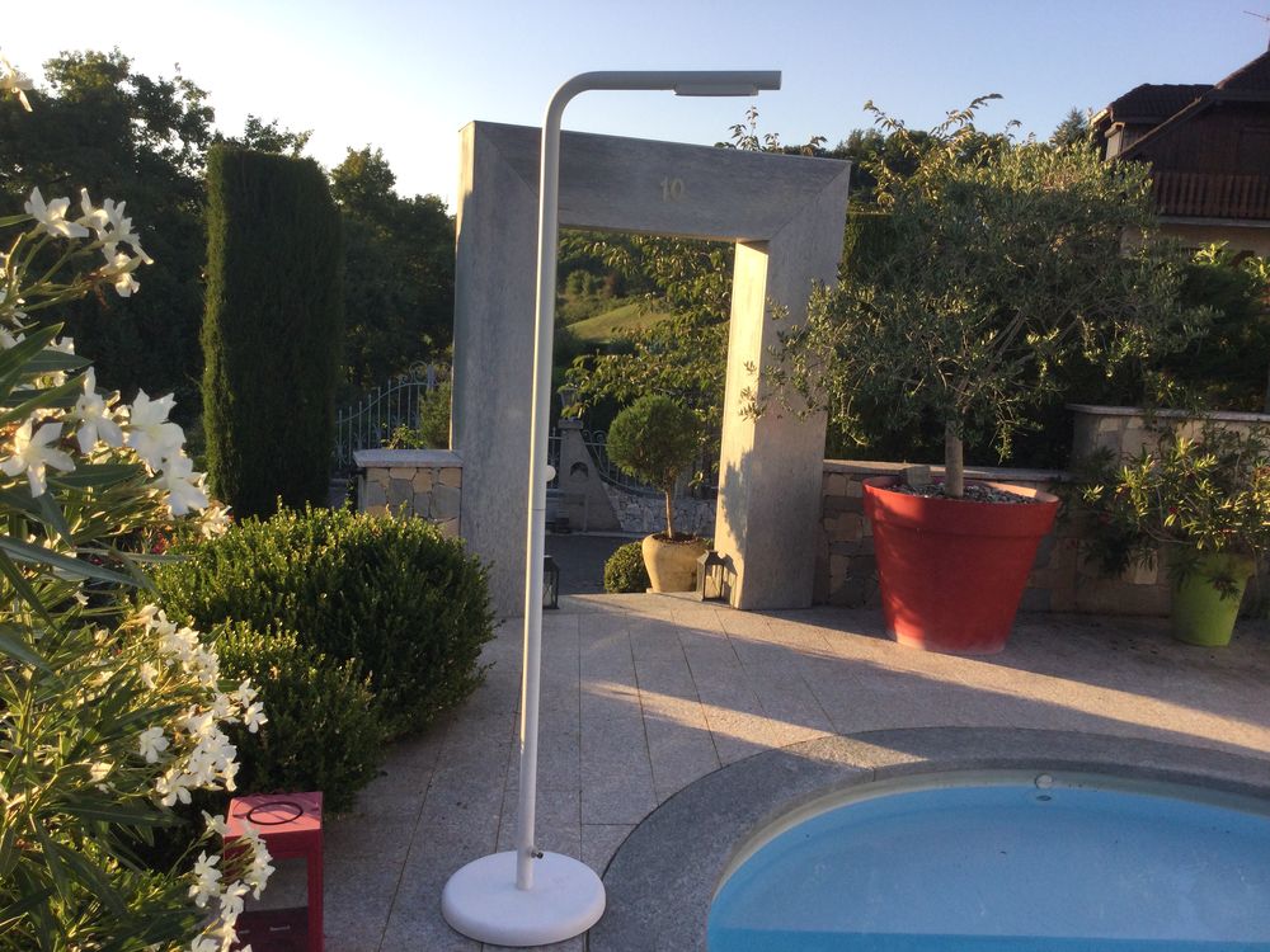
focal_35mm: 31
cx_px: 635
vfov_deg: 45.4
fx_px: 1137
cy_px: 476
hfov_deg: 58.4
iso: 25
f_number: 2.4
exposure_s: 1/344
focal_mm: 3.3
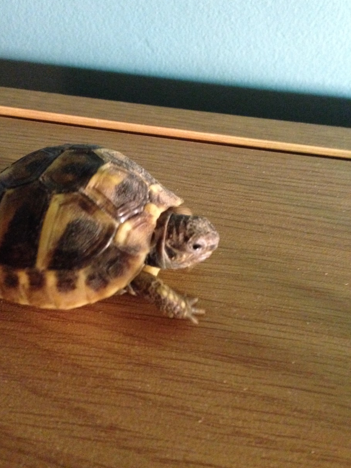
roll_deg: +0.1
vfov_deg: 52.6
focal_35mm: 35
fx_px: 473
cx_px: 167
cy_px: 228
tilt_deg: -35.8
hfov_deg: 40.7
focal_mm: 4.12
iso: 800
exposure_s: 1/17
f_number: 2.4
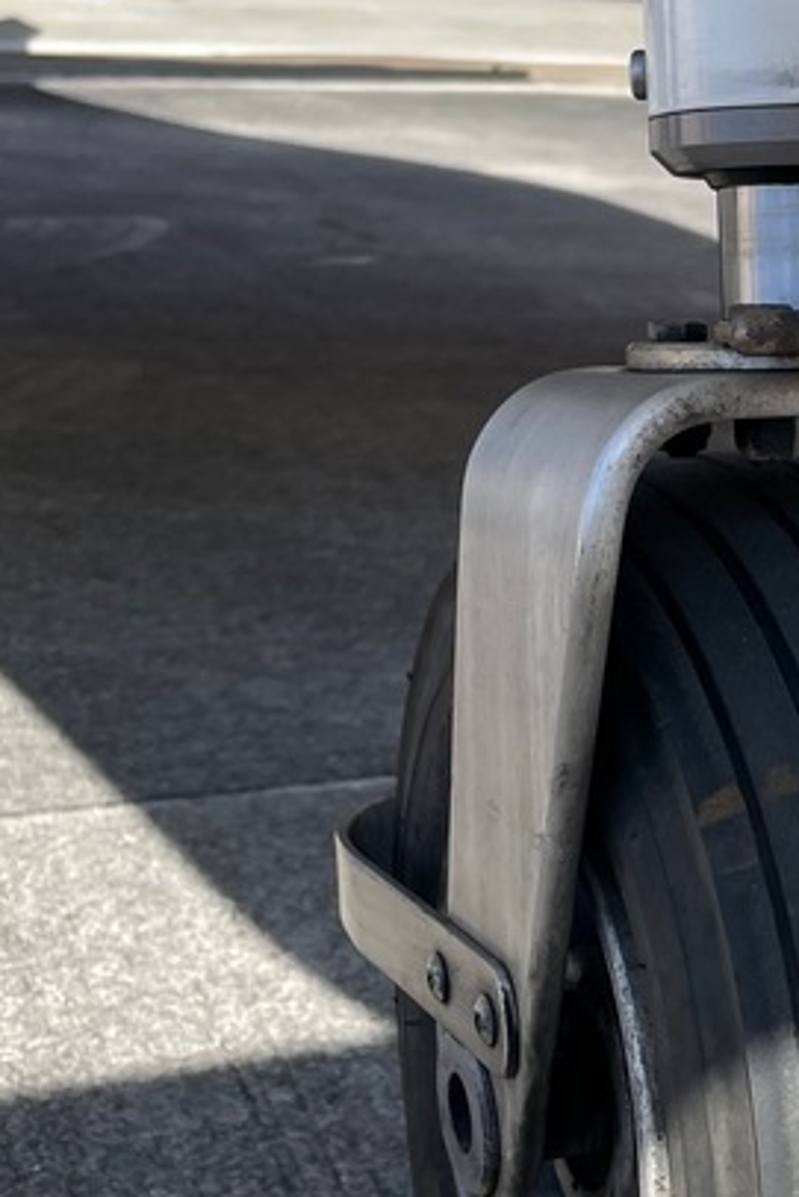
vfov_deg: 28.3
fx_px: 2362
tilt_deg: -17.2
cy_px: 759
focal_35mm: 71
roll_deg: -2.0
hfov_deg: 18.3
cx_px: 932
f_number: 1.6
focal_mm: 4.2
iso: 32
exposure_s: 1/1949
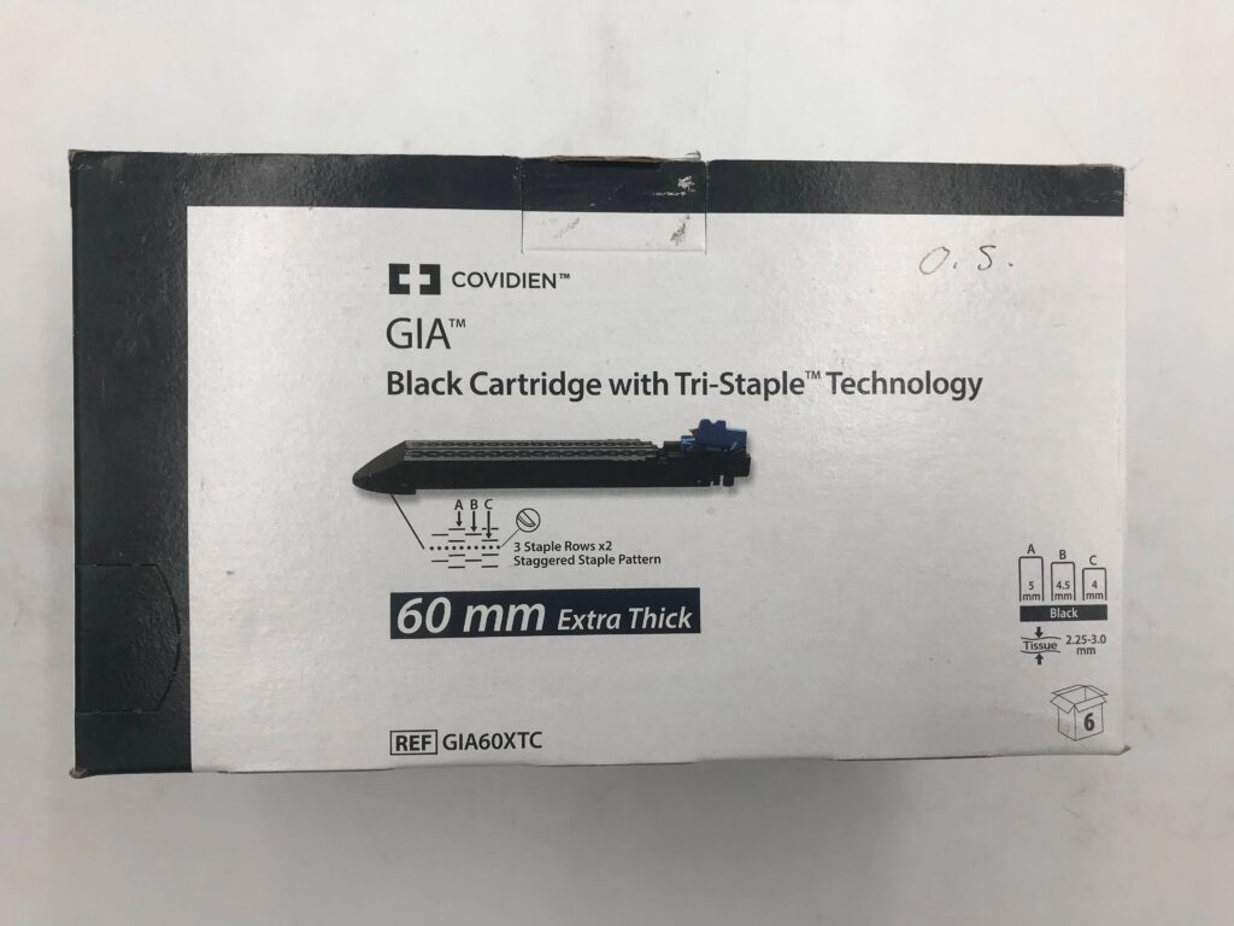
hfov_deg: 63.4
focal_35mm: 28
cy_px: 463
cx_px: 617
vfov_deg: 49.7
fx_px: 998
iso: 20
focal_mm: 3.99
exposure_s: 1/222
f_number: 1.8
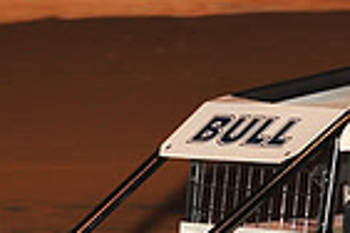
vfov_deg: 2.5
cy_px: 336
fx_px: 5395
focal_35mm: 555
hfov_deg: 3.7
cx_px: 216
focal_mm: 135
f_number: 6.3
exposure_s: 1/320
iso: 1000
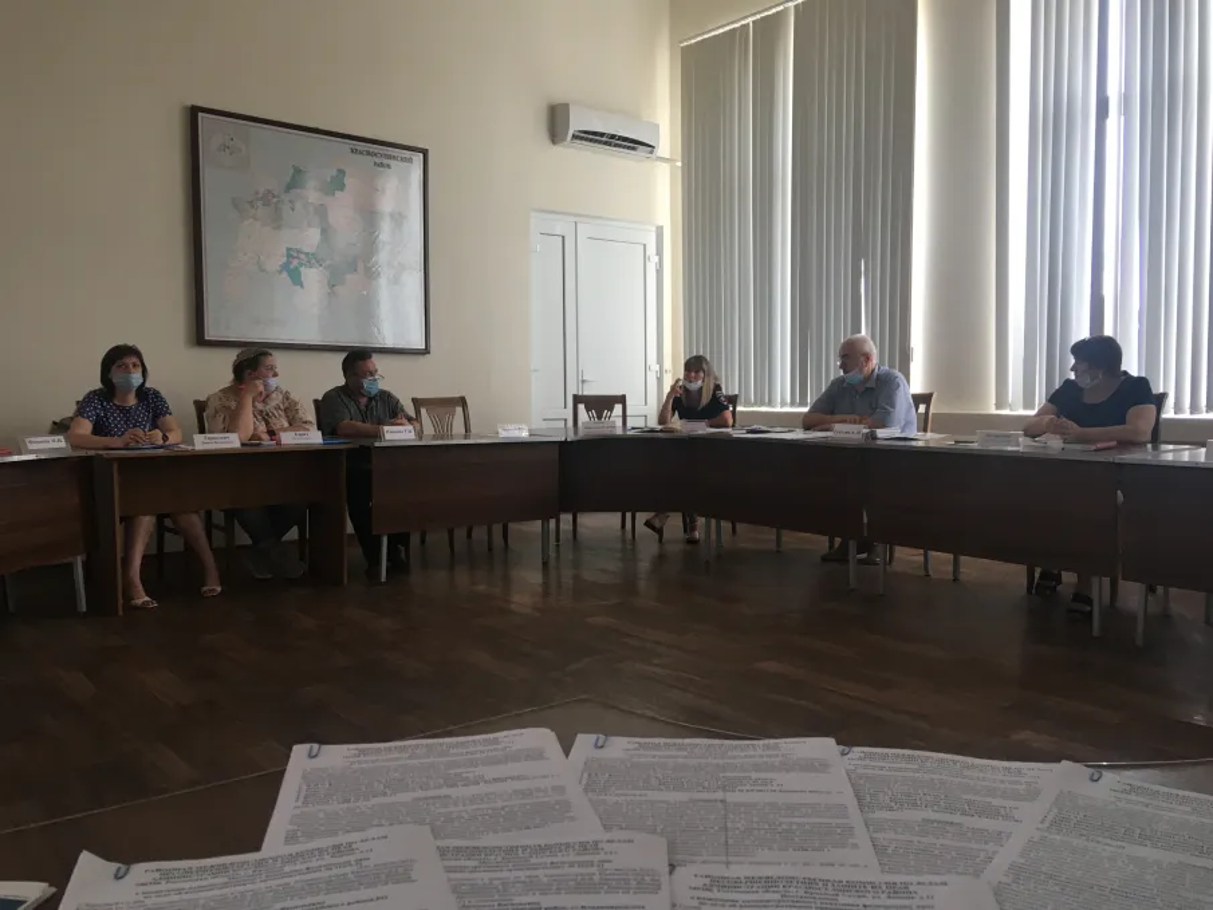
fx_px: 1016
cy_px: 455
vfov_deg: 48.2
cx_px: 606
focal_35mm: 29
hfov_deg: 61.7
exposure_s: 1/33
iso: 40
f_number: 2.2
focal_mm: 4.15
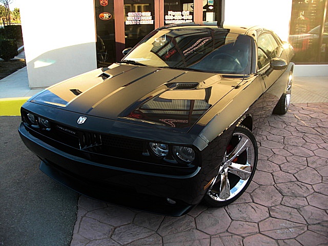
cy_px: 123
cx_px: 164
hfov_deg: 51.4
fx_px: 341
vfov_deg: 39.7
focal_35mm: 36
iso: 50
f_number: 2.8
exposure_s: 1/100
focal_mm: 6.3
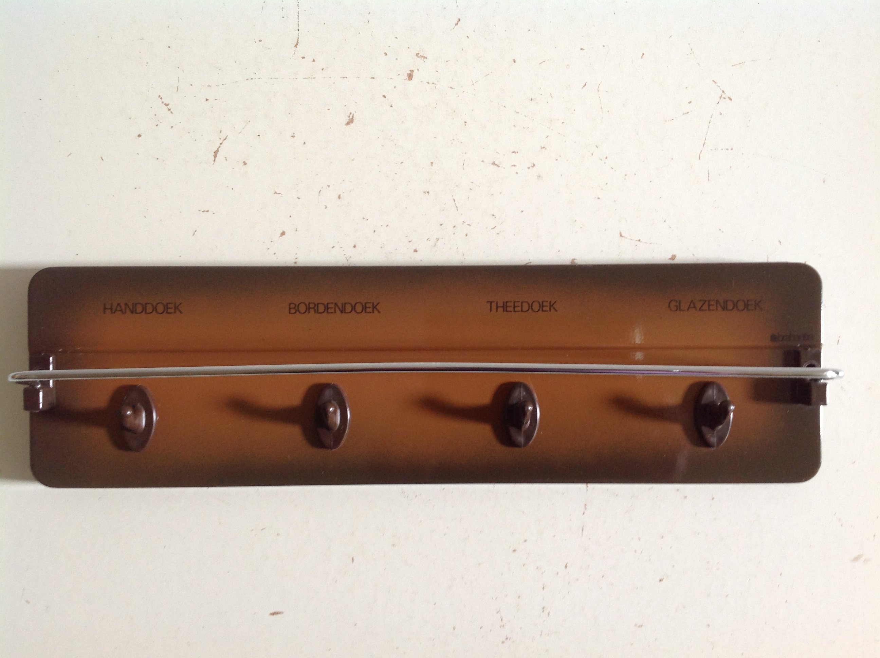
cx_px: 440
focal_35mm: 35
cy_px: 329
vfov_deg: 40.6
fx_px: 888
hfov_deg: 52.7
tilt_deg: -89.5
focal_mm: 4.28
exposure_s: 1/15
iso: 80
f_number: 2.4
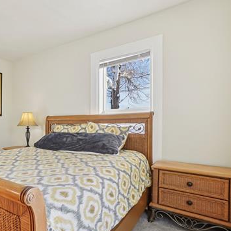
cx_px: 33
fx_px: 174
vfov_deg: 67.1
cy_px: 128
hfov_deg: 59.4
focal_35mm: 23
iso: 100
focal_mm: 10
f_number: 8
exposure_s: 1/30
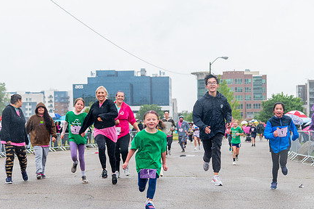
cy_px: 127
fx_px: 732
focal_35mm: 84
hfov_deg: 24.2
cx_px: 131
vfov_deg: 16.2
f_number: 4
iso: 1600
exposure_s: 1/1600
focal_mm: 62
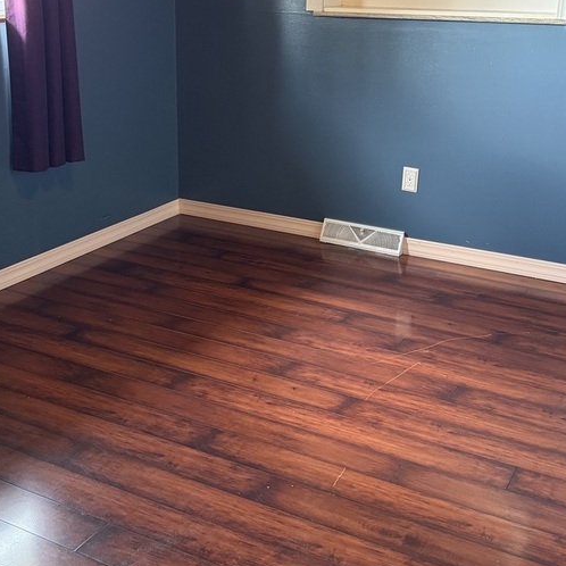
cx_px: 272
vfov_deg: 36.2
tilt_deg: -12.3
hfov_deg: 36.8
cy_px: 166
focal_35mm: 46
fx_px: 851
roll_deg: -1.3
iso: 500
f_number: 1.78
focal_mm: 6.76
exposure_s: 1/60
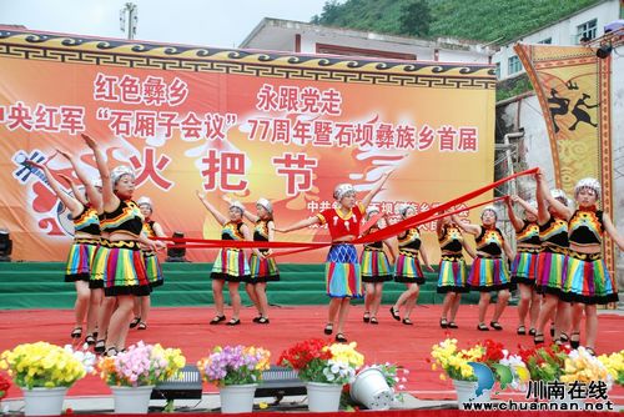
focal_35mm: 46
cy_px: 208
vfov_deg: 29.0
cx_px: 312
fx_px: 806
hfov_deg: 42.3
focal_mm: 31
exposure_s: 1/100
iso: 320
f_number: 5
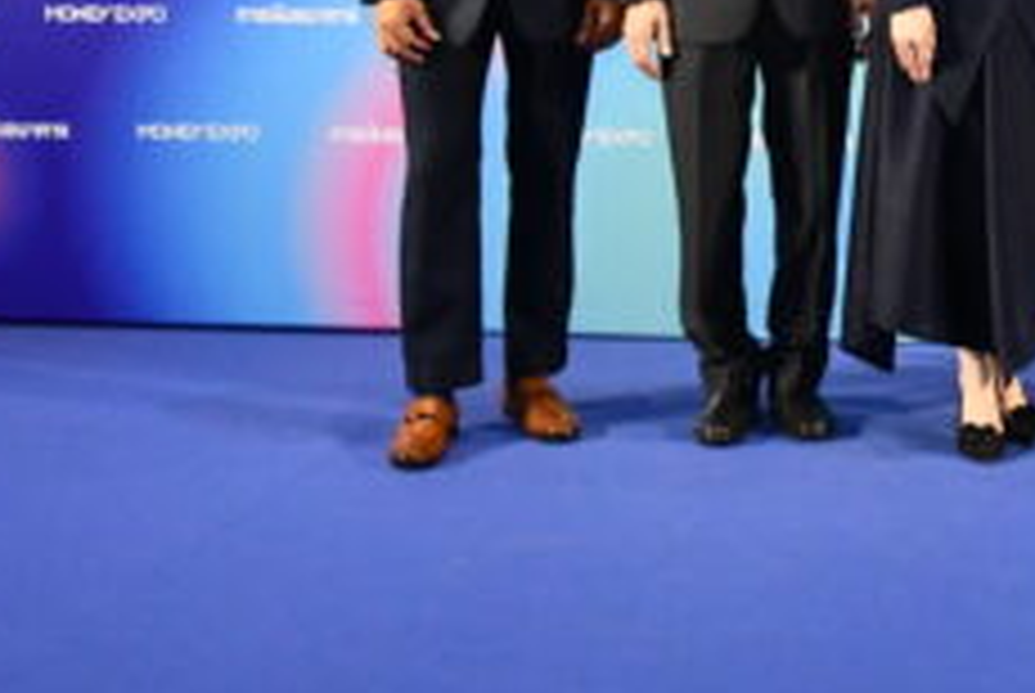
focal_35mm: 90
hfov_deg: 20.8
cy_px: -126
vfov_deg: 14.8
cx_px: 1305
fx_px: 2591
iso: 3200
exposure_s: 1/60
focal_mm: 18
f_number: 10
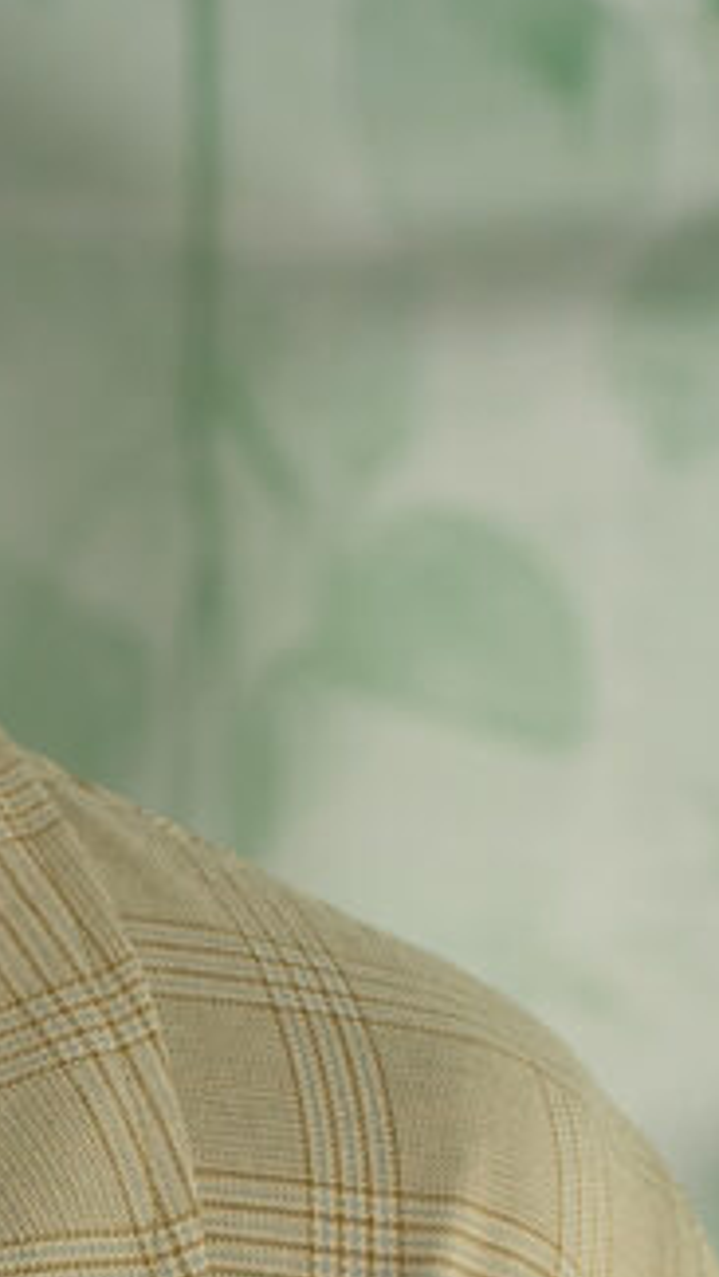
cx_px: -189
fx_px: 4911
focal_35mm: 145
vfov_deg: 14.1
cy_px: 1725
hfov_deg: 8.3
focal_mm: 50
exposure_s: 1/250
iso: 1600
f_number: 6.3
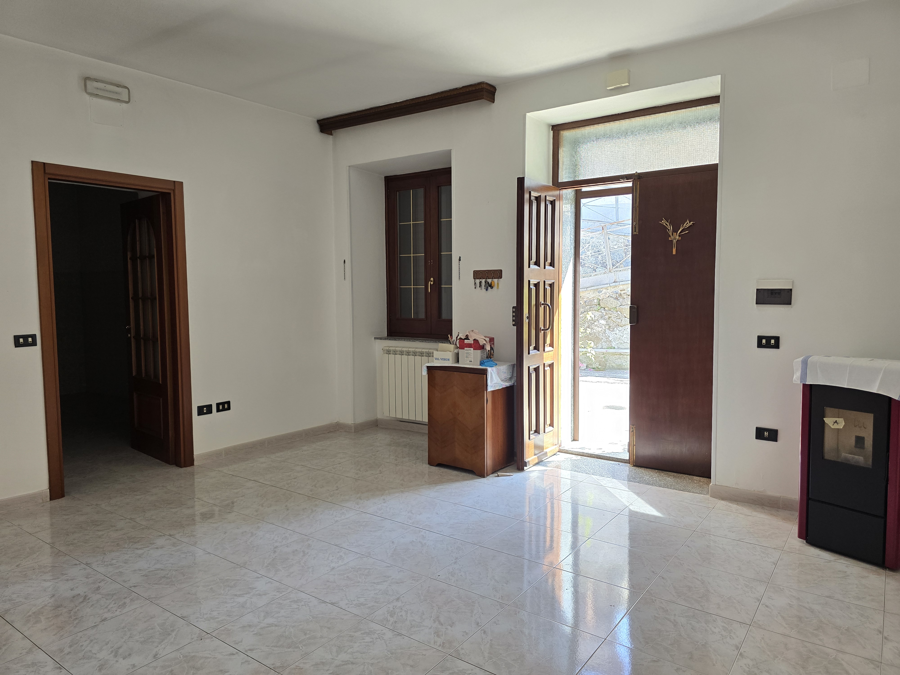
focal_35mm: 23
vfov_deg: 58.9
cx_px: 450
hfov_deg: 73.9
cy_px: 338
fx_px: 598
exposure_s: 1/180
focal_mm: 6.3
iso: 125
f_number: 1.7
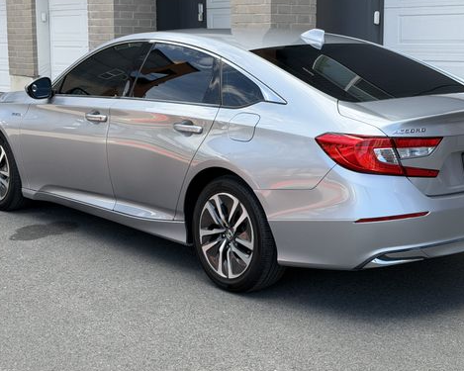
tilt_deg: -6.8
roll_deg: -0.2
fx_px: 879
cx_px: 261
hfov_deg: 29.6
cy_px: 144
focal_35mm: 64
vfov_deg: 23.8
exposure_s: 1/828
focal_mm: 6.76
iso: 64
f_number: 1.78
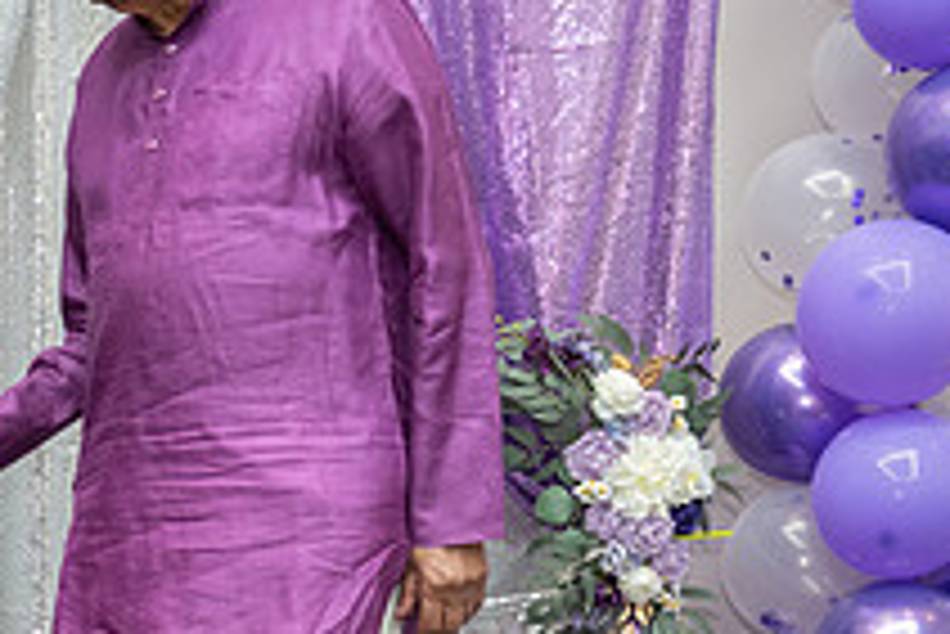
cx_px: -234
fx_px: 3142
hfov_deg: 16.4
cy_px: 861
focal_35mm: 119
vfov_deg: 11.2
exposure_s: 1/160
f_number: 3.5
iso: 1000
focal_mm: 43
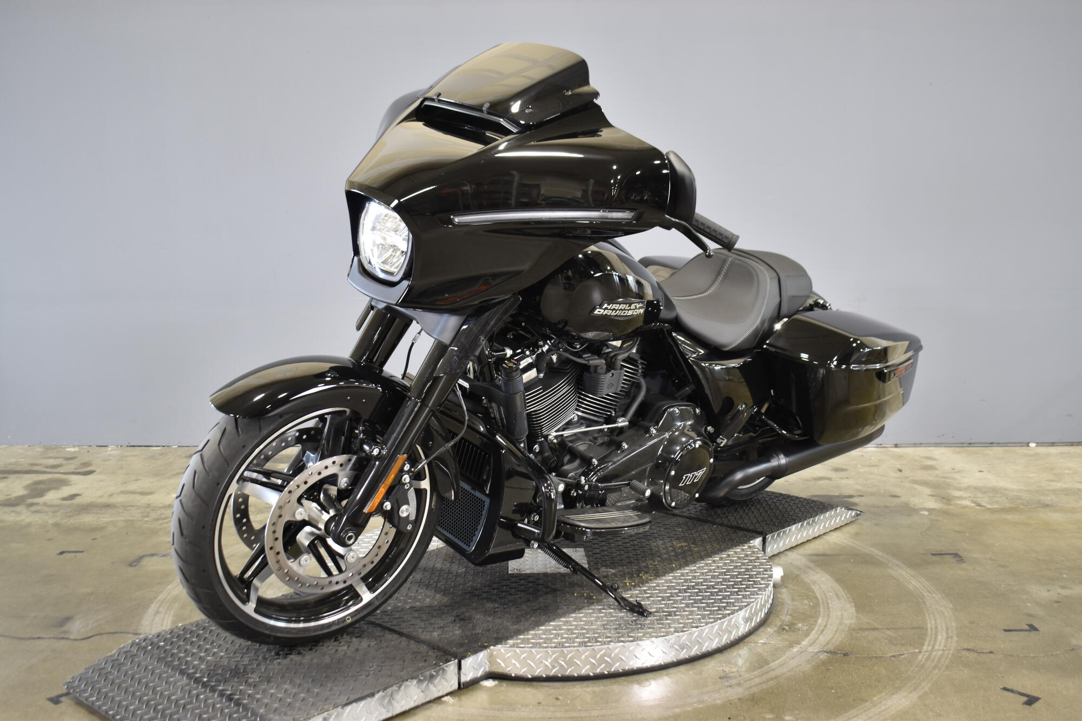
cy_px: 360
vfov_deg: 36.9
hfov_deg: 53.1
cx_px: 541
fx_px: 1082
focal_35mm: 36
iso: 400
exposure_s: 1/13
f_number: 4
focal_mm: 24
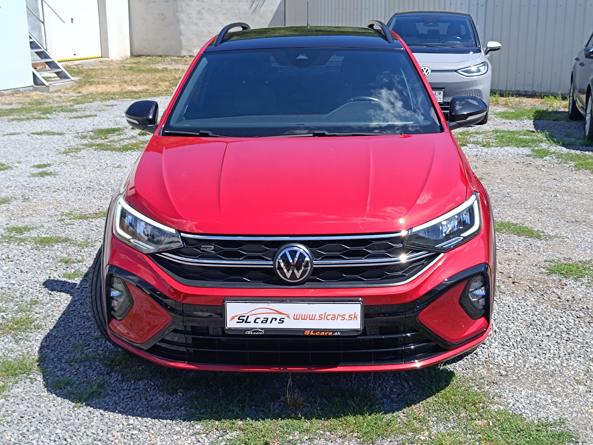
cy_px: 222
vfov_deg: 56.8
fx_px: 411
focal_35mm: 24
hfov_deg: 71.6
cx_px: 296
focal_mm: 5.59
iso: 51
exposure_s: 1/765
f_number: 1.88
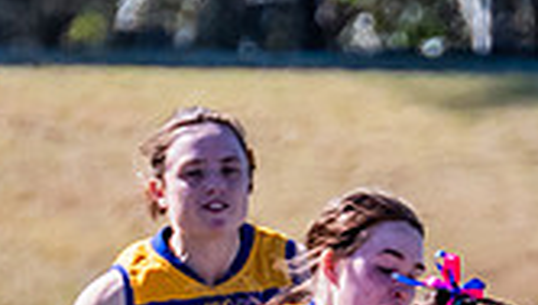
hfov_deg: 0.7
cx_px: 335
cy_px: 587
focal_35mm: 3192
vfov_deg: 0.4
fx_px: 45609
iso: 800
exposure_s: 1/1600
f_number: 8
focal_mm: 420
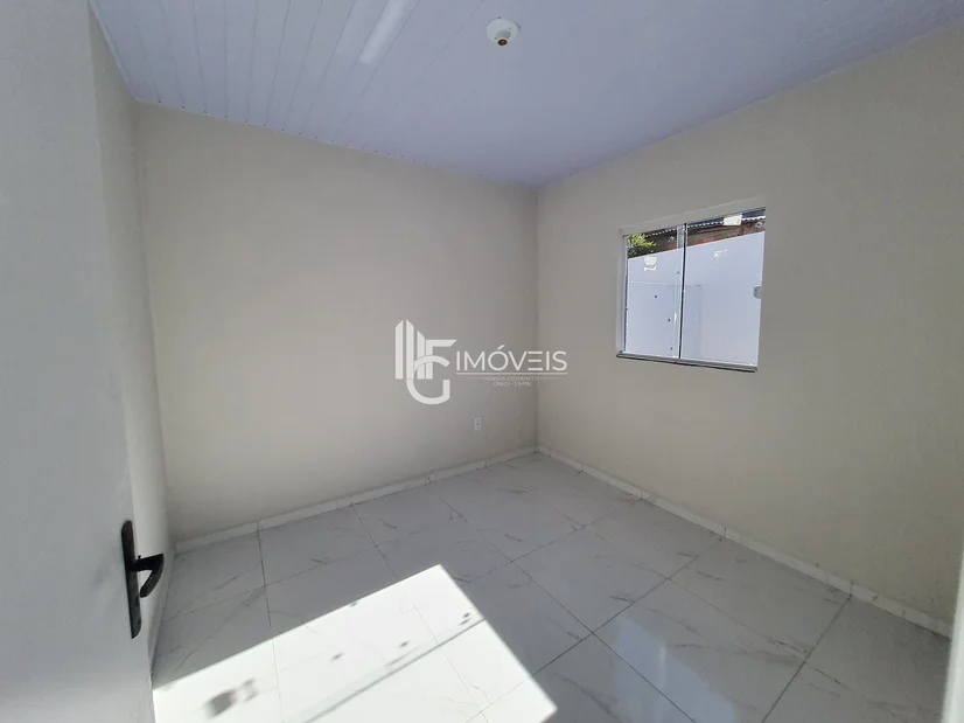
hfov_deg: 106.2
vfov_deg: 89.9
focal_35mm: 13
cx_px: 482
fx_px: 362
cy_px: 362
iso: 50
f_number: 2.2
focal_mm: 1.74
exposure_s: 1/846
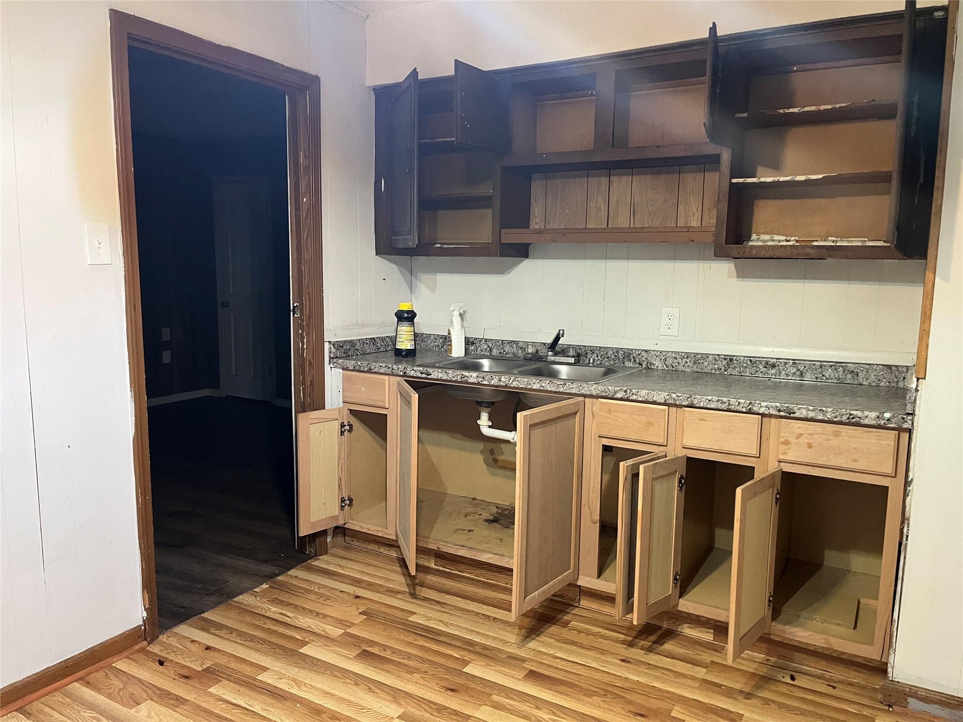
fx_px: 723
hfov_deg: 67.3
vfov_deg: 53.1
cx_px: 482
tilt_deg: -7.9
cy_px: 361
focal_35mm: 26
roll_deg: +1.0
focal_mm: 5.1
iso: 320
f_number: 1.6
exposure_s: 1/60
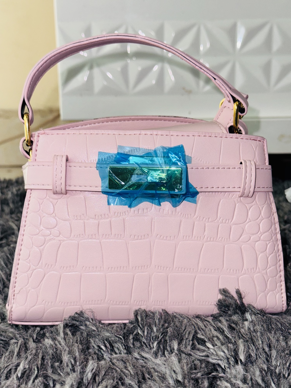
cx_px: 146
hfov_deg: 30.3
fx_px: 538
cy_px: 194
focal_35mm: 48
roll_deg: +1.5
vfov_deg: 39.7
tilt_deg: -12.4
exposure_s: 1/47
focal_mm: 6.76
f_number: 1.78
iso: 50
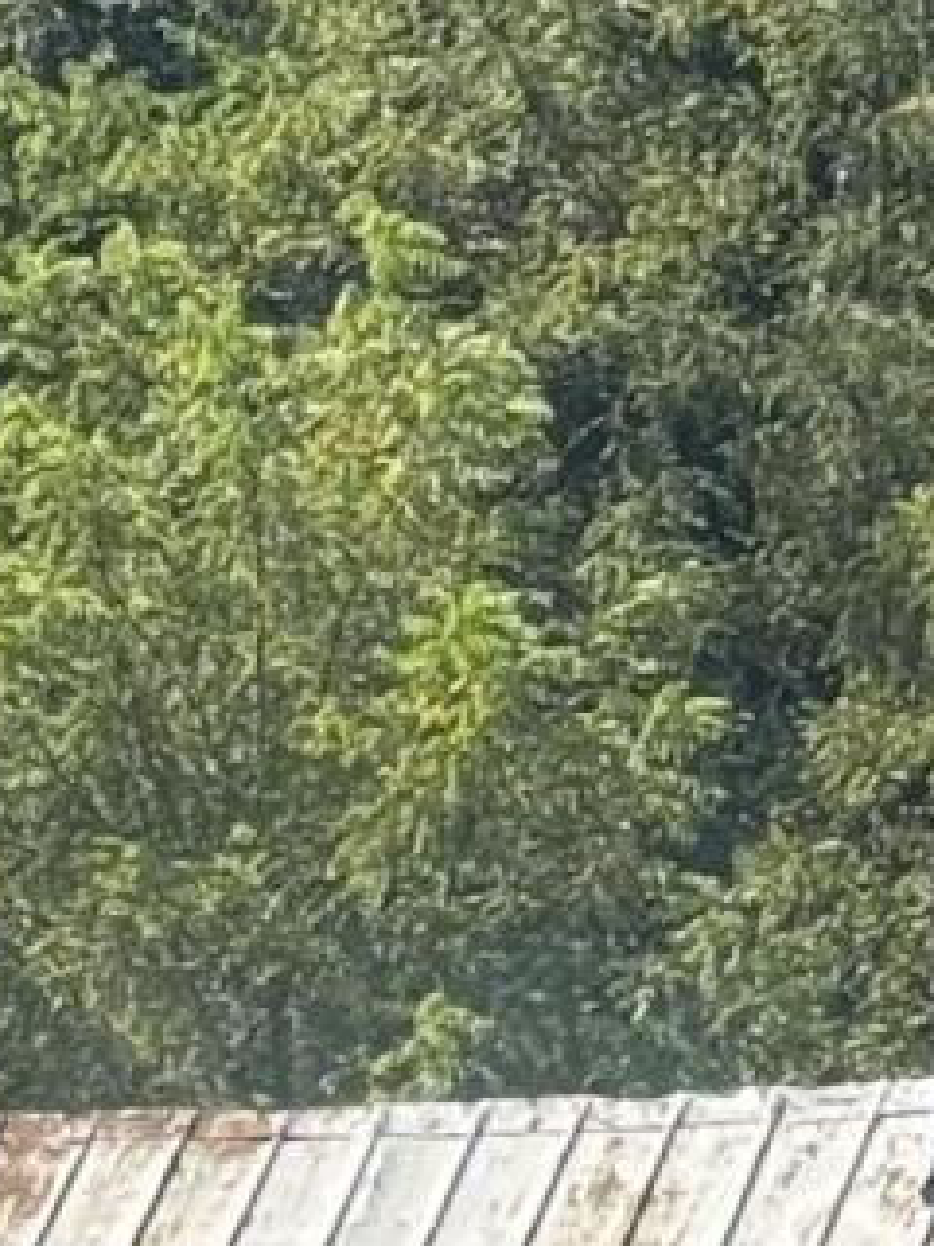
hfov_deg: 4.9
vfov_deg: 6.2
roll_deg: -1.1
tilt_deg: -10.2
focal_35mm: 300
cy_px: 3407
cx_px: -311
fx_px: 10793
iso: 80
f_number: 1.78
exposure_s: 1/2667
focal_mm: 6.76
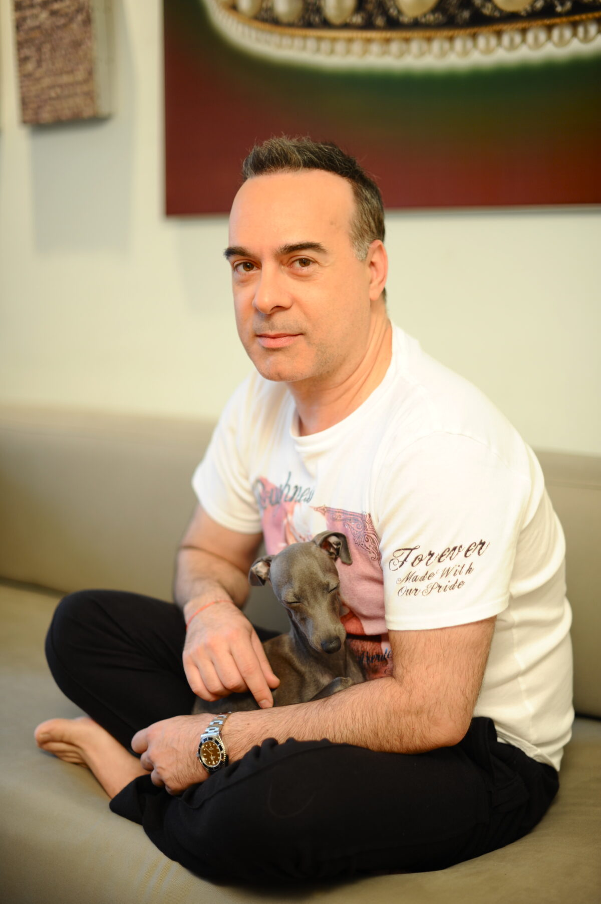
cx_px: 300
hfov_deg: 27.0
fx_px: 1253
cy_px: 452
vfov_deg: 39.6
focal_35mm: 50
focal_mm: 50
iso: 250
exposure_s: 1/80
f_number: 1.4
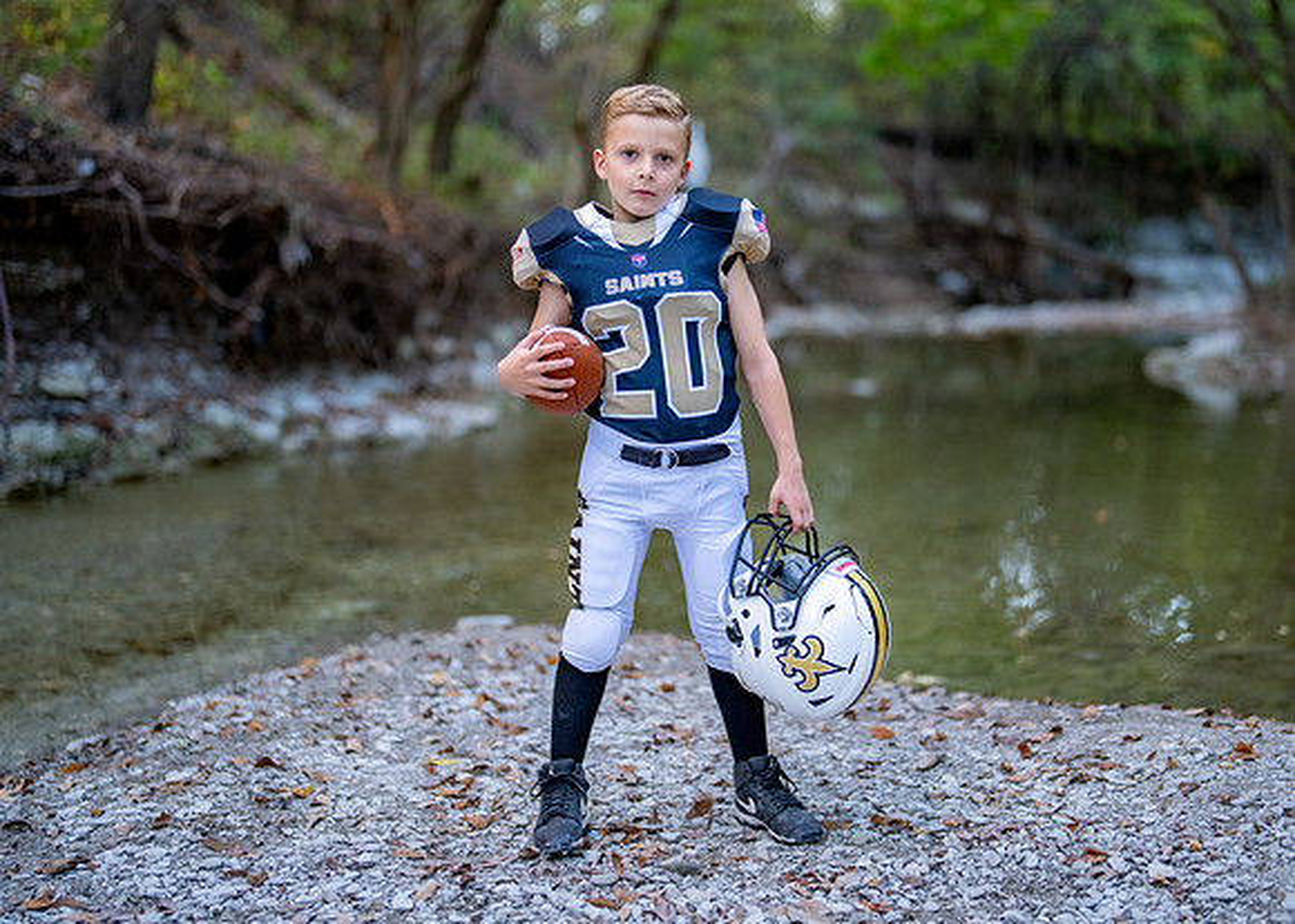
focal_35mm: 58
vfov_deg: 24.3
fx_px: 2146
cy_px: 422
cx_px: 719
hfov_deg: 33.5
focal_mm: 50
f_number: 1.2
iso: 500
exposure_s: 1/500
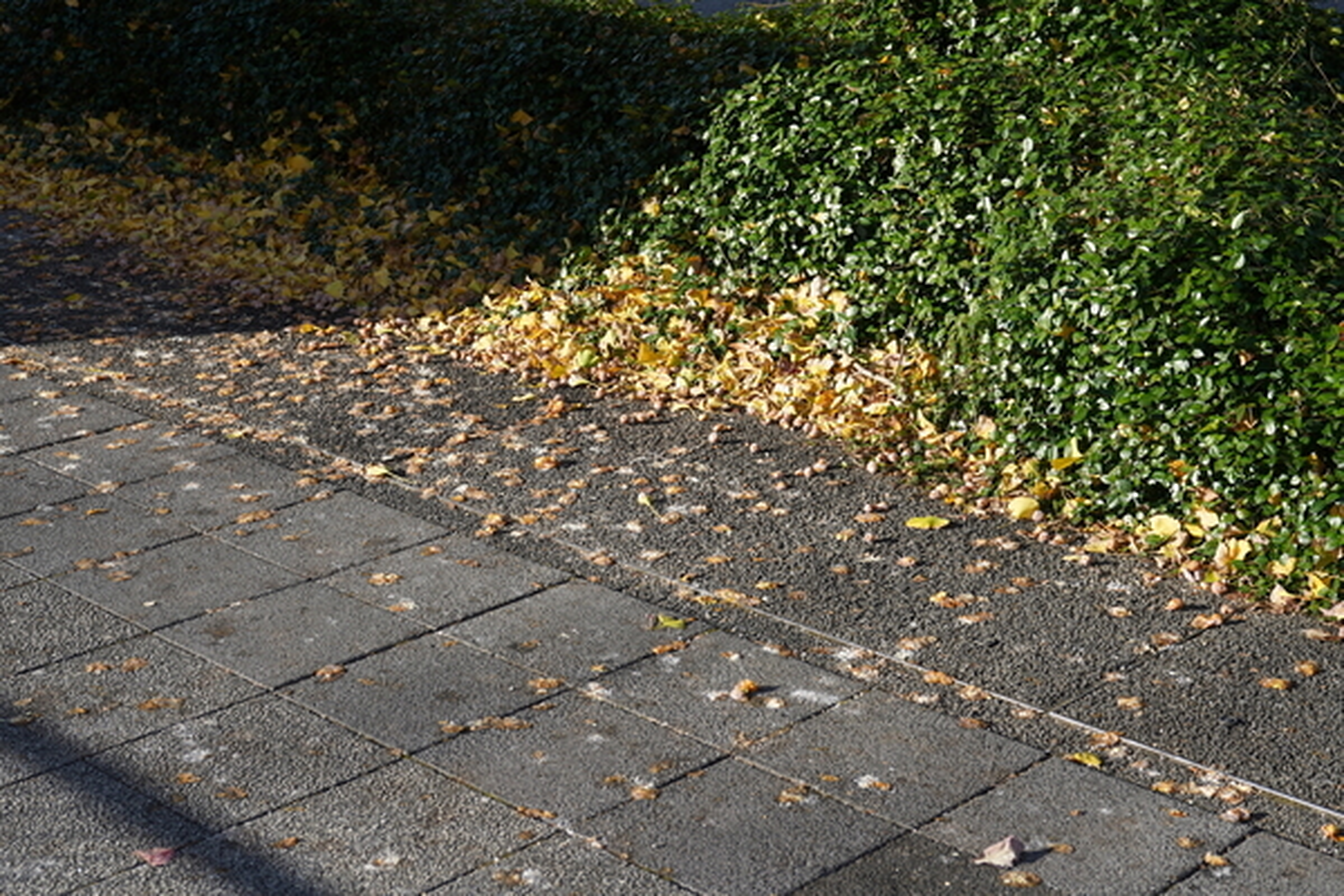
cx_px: 672
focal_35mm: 60
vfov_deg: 22.6
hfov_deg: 33.4
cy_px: 448
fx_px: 2240
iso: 100
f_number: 8
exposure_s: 1/125
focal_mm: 60
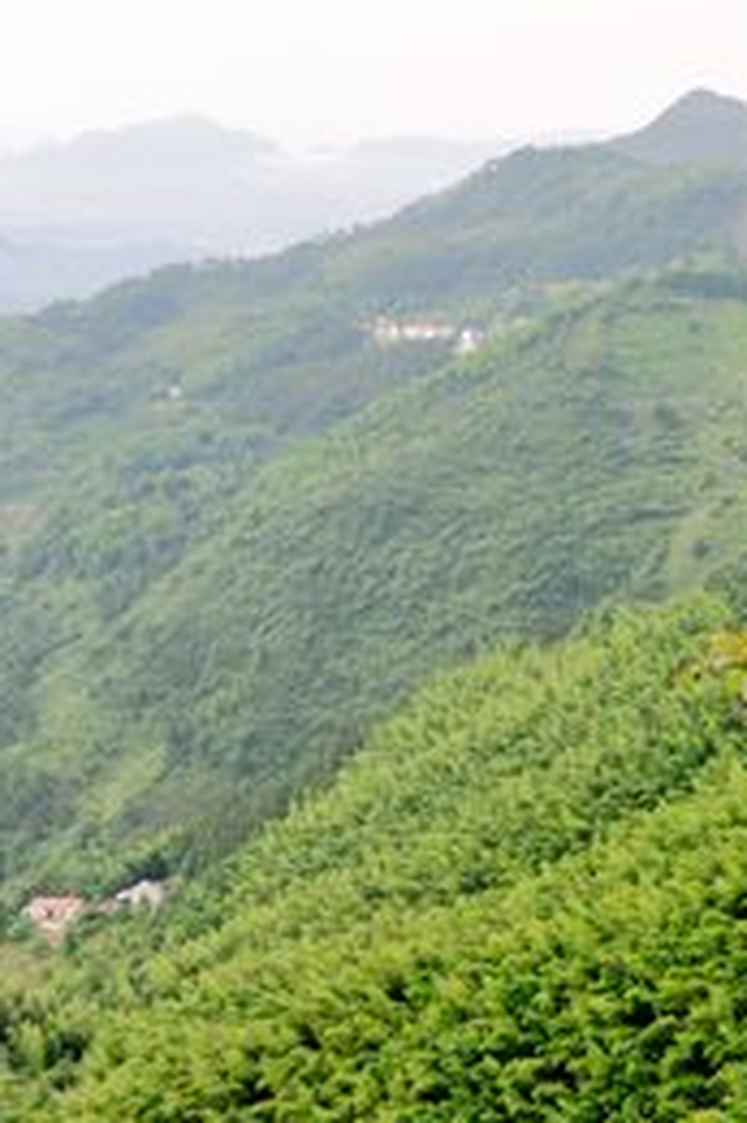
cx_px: 682
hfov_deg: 17.6
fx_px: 2368
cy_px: 430
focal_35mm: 76
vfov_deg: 26.6
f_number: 8
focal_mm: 24
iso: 200
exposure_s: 1/80
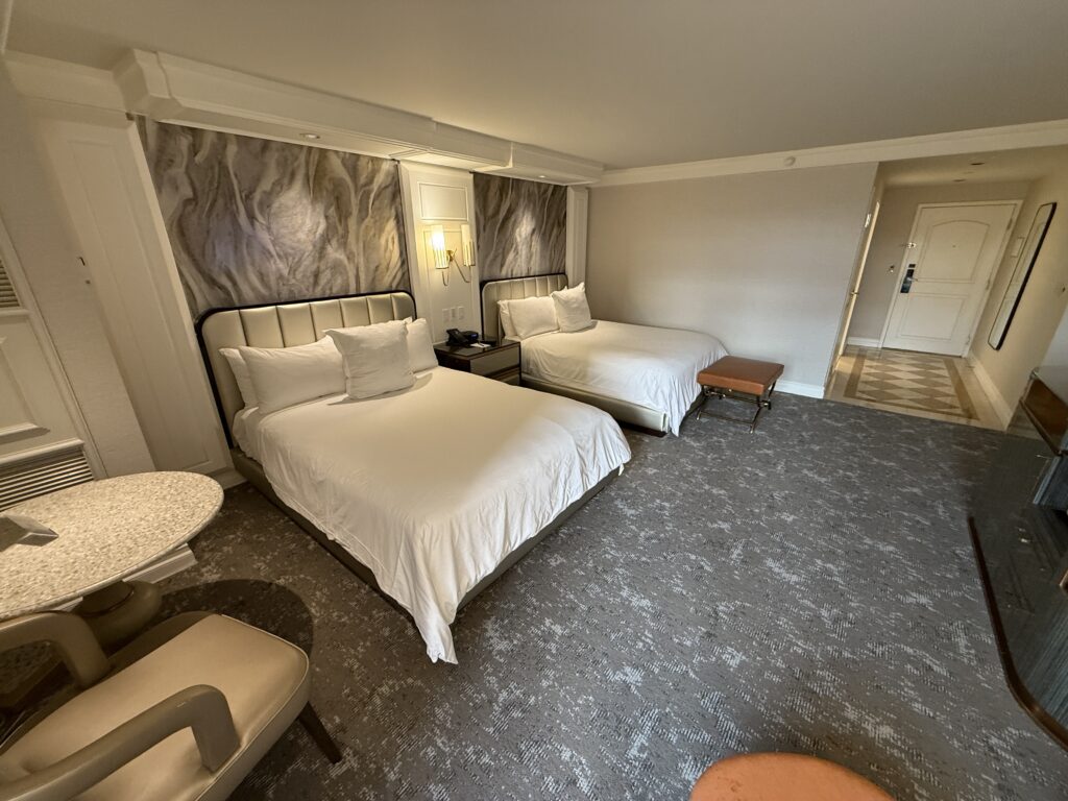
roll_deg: -0.4
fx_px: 432
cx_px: 534
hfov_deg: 102.1
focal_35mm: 14
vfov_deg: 85.7
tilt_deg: -20.8
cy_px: 400
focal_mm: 2.22
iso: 250
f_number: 2.2
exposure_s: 1/60
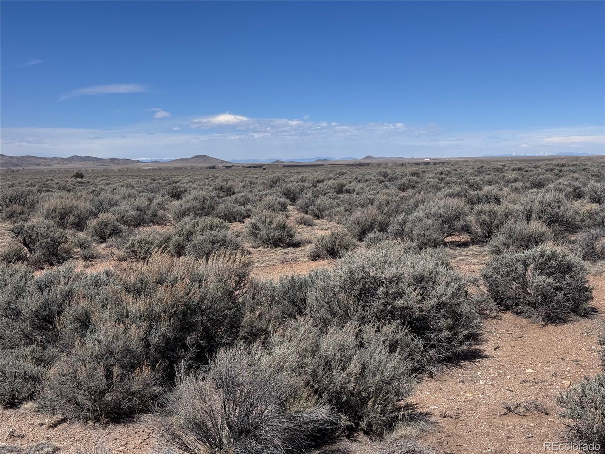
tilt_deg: -5.5
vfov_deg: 30.3
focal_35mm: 48
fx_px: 839
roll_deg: +0.9
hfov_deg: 39.7
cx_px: 302
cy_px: 227
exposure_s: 1/7937
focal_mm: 6.76
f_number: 1.78
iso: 64
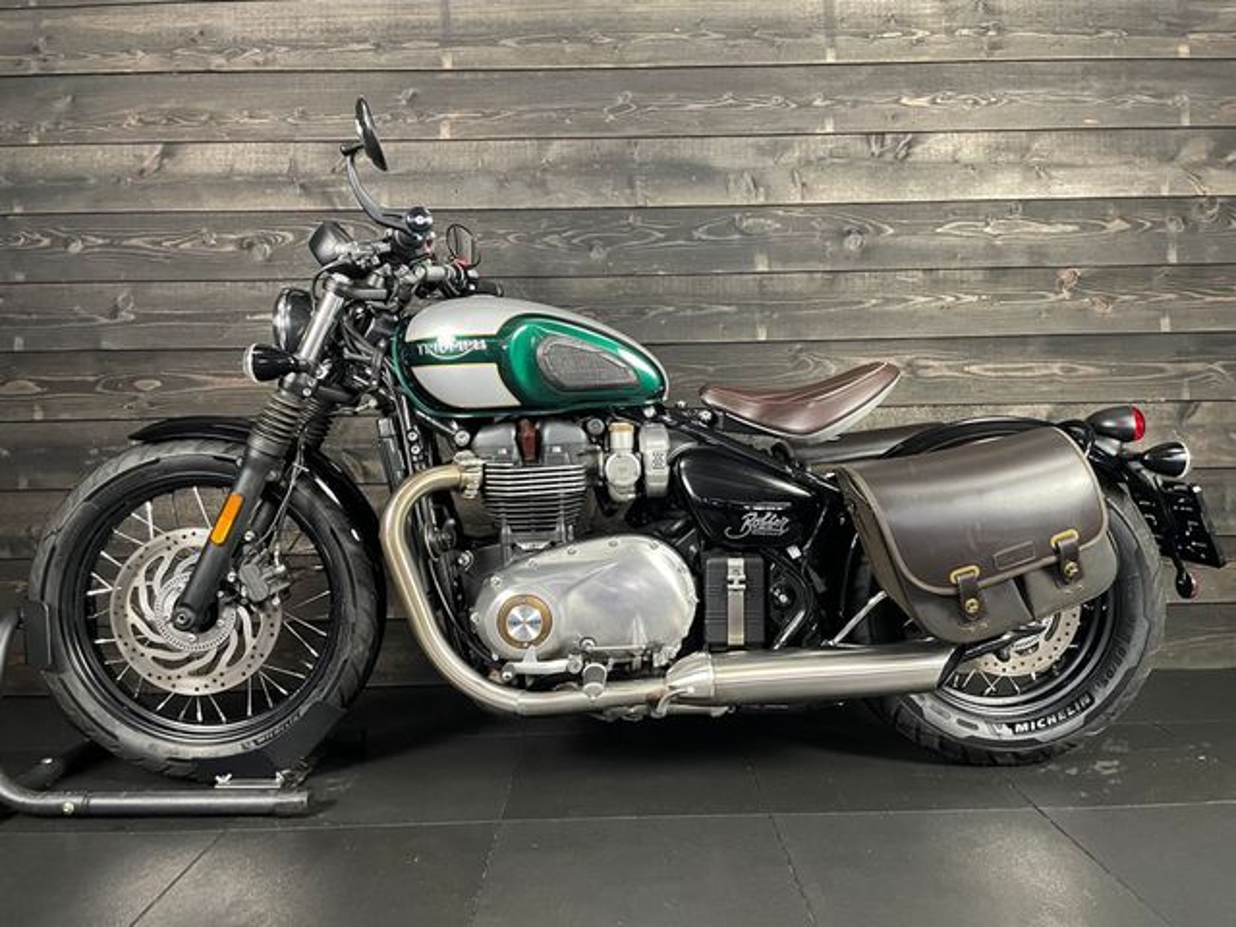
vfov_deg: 53.1
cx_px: 618
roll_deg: +1.9
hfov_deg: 67.3
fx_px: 928
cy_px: 464
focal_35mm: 26
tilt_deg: -1.6
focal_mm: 4.2
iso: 400
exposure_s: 1/33
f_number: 1.6
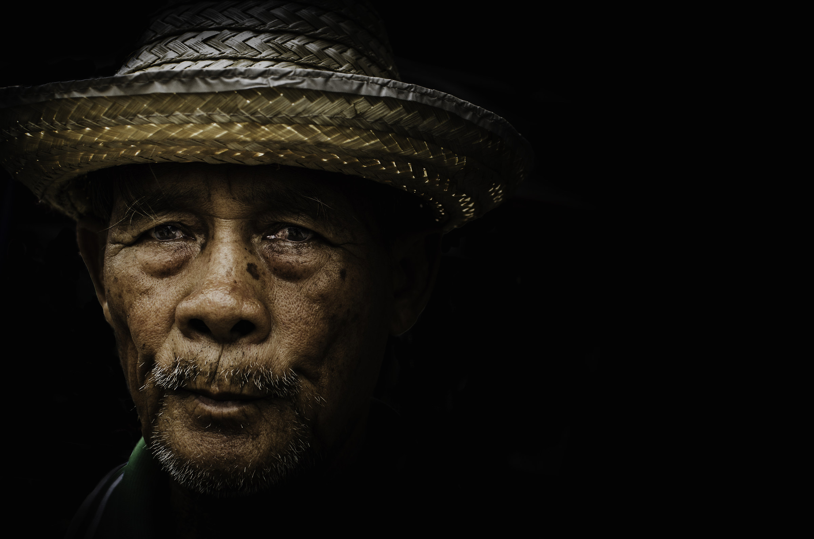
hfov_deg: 37.9
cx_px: 407
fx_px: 1184
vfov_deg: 25.6
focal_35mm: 52
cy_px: 270
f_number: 4.5
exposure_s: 1/250
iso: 160
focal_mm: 35
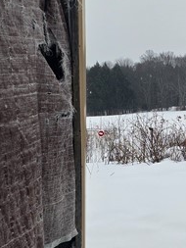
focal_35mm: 93
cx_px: 342
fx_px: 666
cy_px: 123
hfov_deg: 14.0
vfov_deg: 21.1
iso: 16
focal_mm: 6.3
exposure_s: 1/180
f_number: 1.7
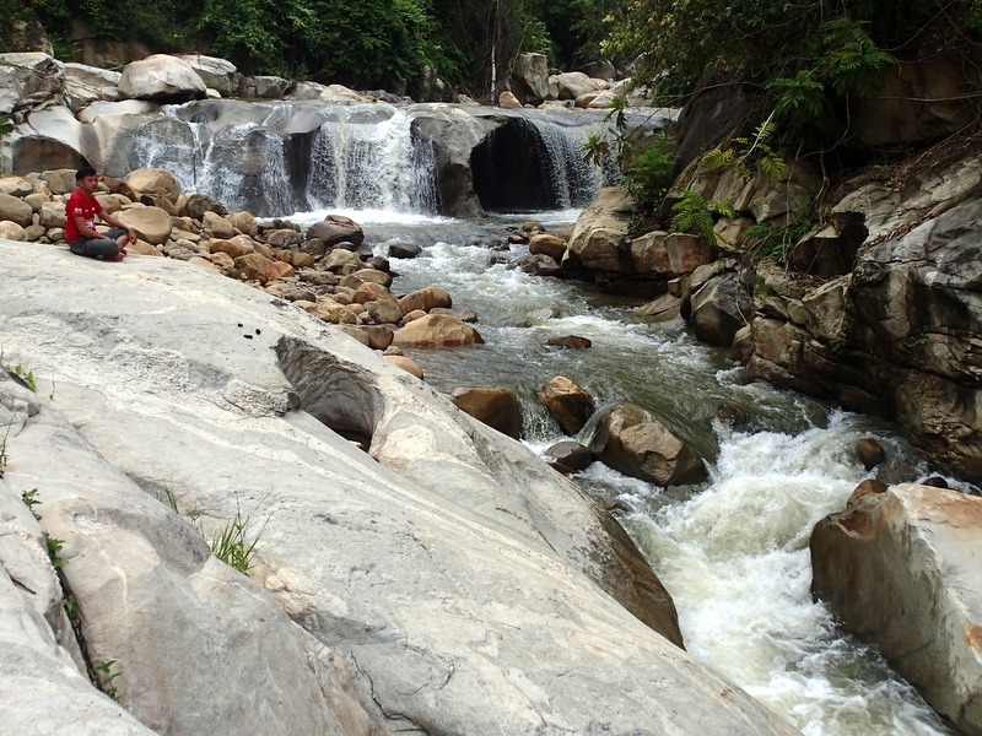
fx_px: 908
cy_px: 368
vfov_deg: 44.2
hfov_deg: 56.8
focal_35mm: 32
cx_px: 491
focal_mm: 5.87
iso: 100
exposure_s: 1/800
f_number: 3.2
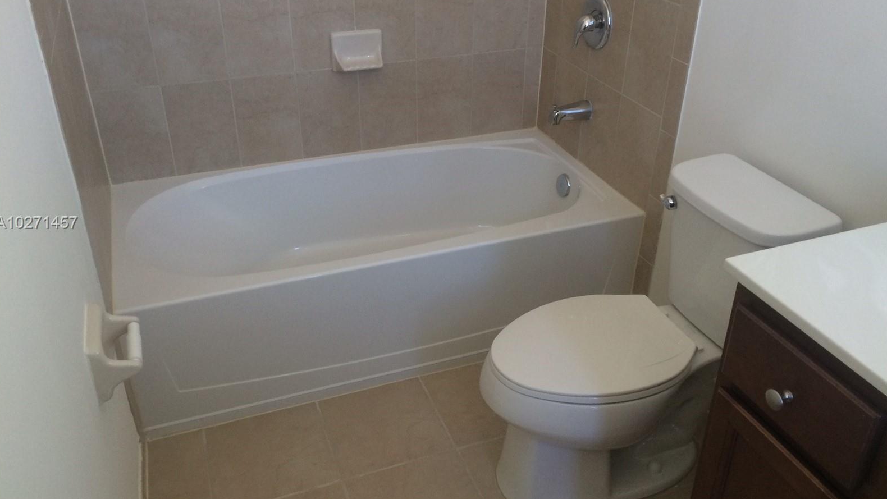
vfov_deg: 36.6
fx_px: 753
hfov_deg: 61.0
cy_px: 223
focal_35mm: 32
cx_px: 441
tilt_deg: -30.5
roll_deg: -2.2
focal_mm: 4.15
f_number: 2.2
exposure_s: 1/30
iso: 64
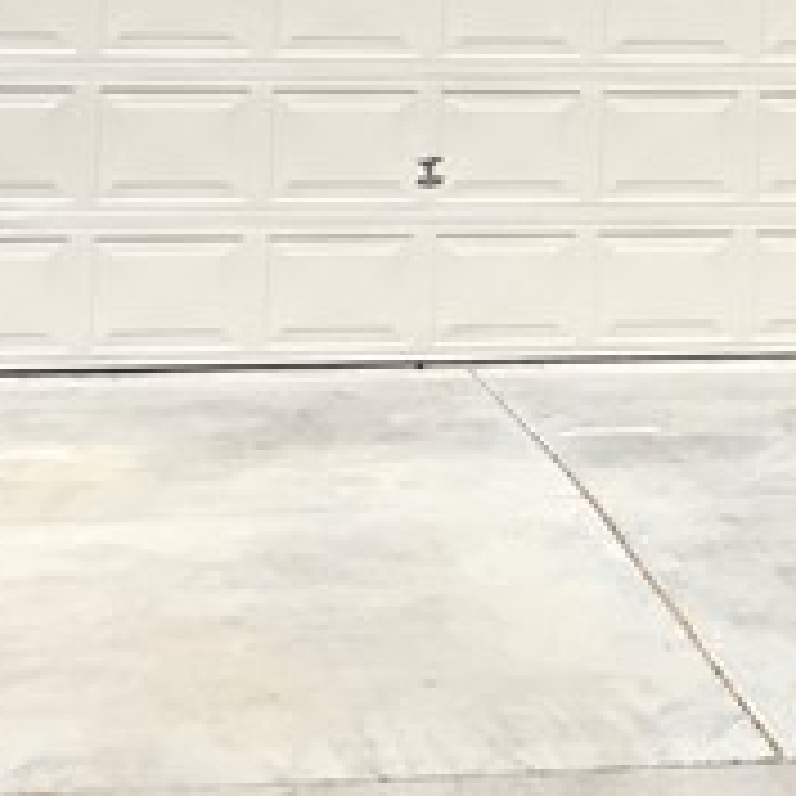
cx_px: 1516
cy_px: -135
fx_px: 3850
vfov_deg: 11.6
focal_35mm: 148
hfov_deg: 10.9
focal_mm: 4.15
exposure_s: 1/2653
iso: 25
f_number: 2.2
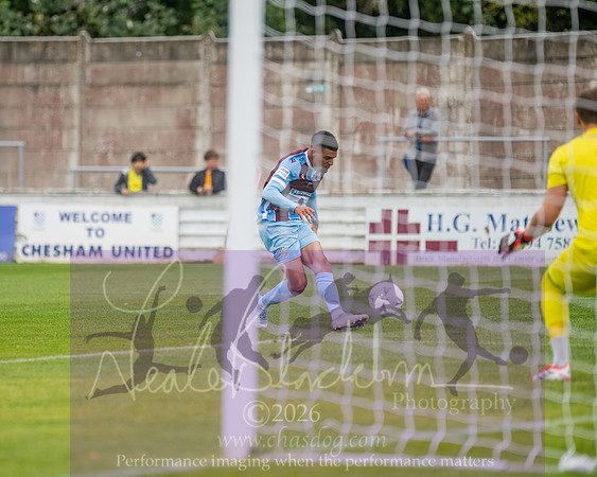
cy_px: 214
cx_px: 202
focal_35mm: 298
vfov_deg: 5.2
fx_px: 5267
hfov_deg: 6.5
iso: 220
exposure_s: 1/1250
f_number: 2.8
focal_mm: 240
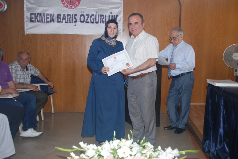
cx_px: 119
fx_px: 238
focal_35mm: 36
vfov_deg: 37.0
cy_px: 80
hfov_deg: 53.0
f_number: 4
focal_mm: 24
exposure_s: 1/60
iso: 200
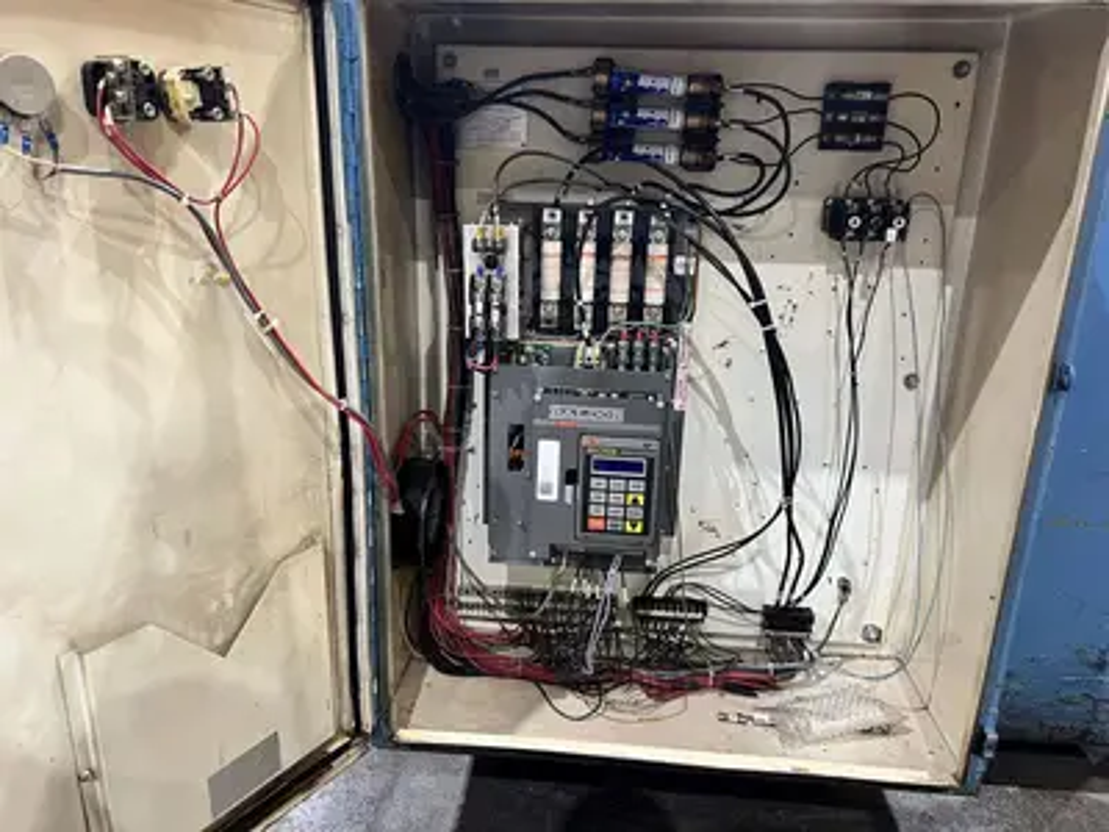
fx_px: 833
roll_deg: -1.0
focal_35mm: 26
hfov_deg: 67.3
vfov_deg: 53.1
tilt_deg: -18.1
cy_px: 416
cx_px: 554
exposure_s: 1/60
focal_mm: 5.7
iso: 200
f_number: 1.5
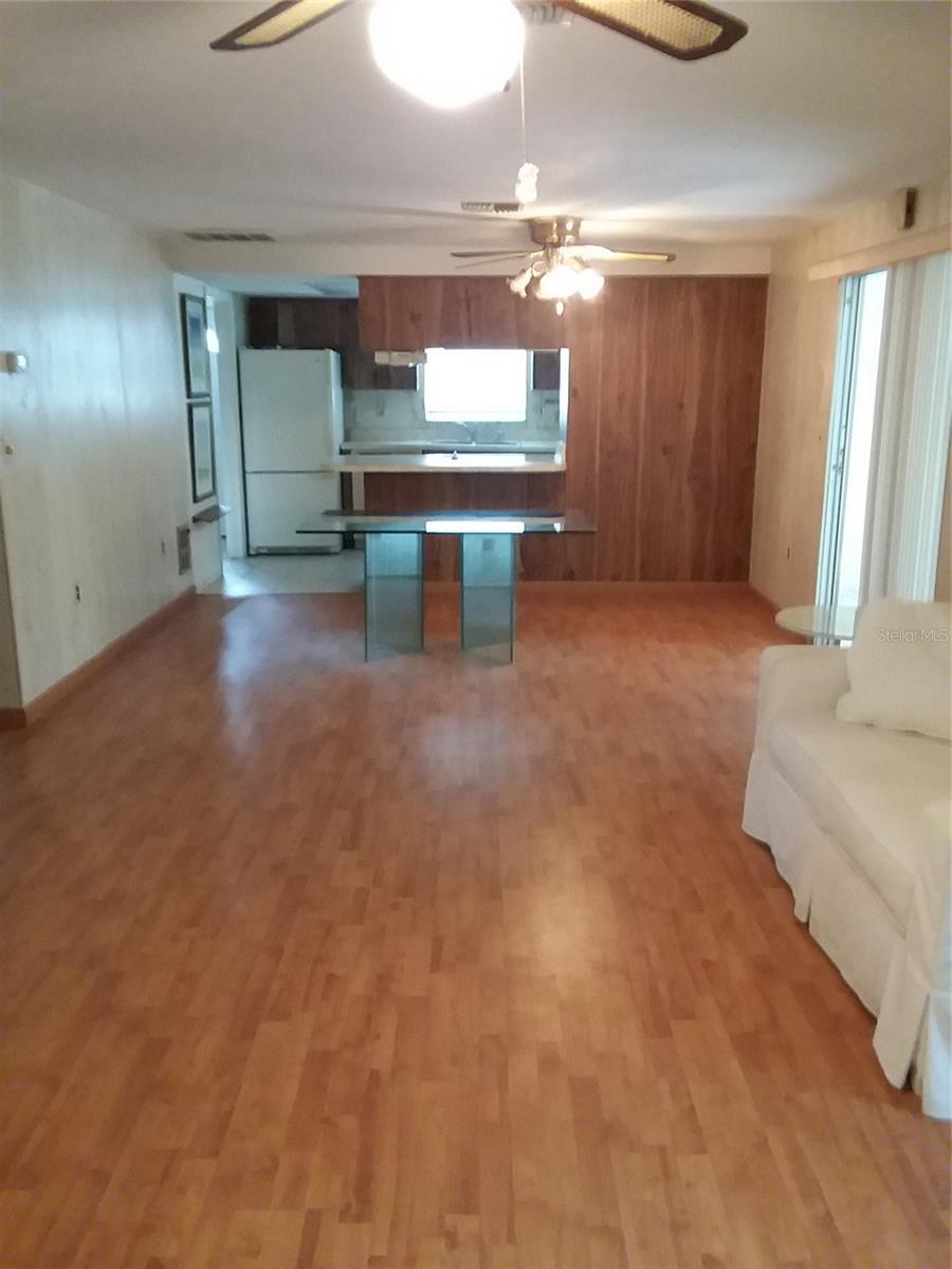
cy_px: 634
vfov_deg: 61.7
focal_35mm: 29
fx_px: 1063
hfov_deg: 48.2
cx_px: 476
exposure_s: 1/17
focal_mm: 2.47
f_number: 1.9
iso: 250
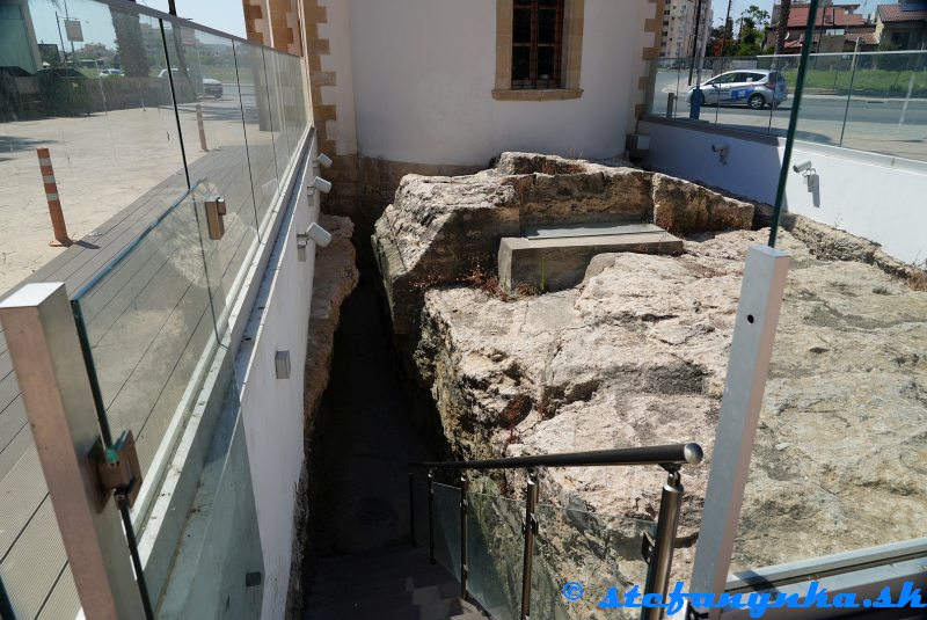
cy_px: 310
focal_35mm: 24
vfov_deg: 53.2
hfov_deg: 73.7
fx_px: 619
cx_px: 464
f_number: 8
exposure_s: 1/125
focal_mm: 24
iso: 100
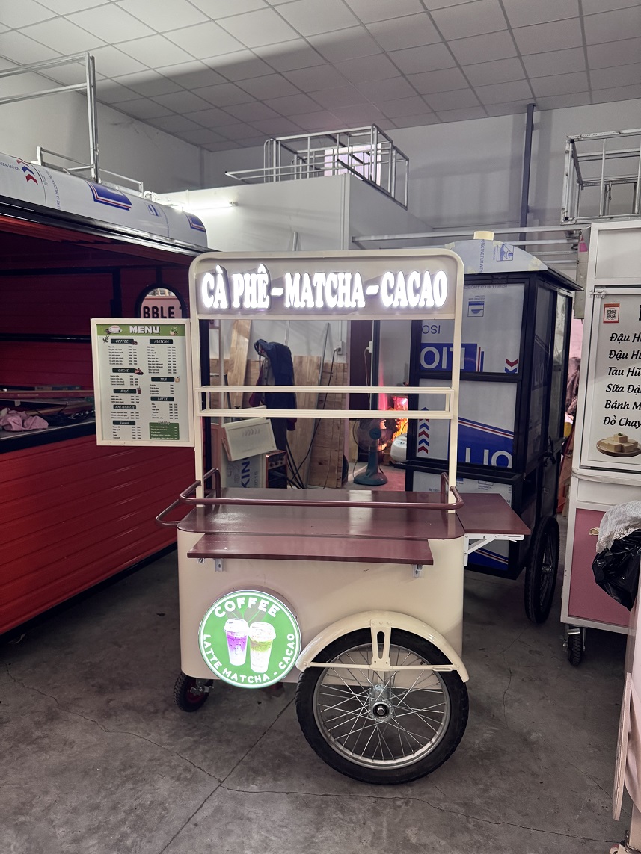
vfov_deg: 71.6
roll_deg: -0.4
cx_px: 320
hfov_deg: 56.8
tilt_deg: -9.0
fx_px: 593
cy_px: 427
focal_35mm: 24
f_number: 1.78
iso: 320
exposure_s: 1/50
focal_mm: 6.76
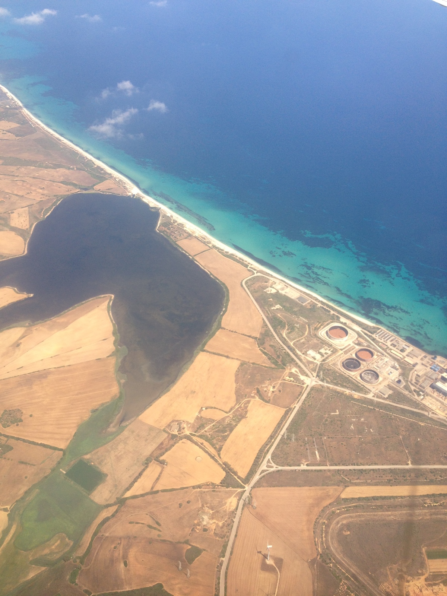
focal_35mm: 35
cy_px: 298
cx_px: 224
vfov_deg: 52.6
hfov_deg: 40.7
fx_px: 603
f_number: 2.4
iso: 50
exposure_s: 1/736
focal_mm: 4.28
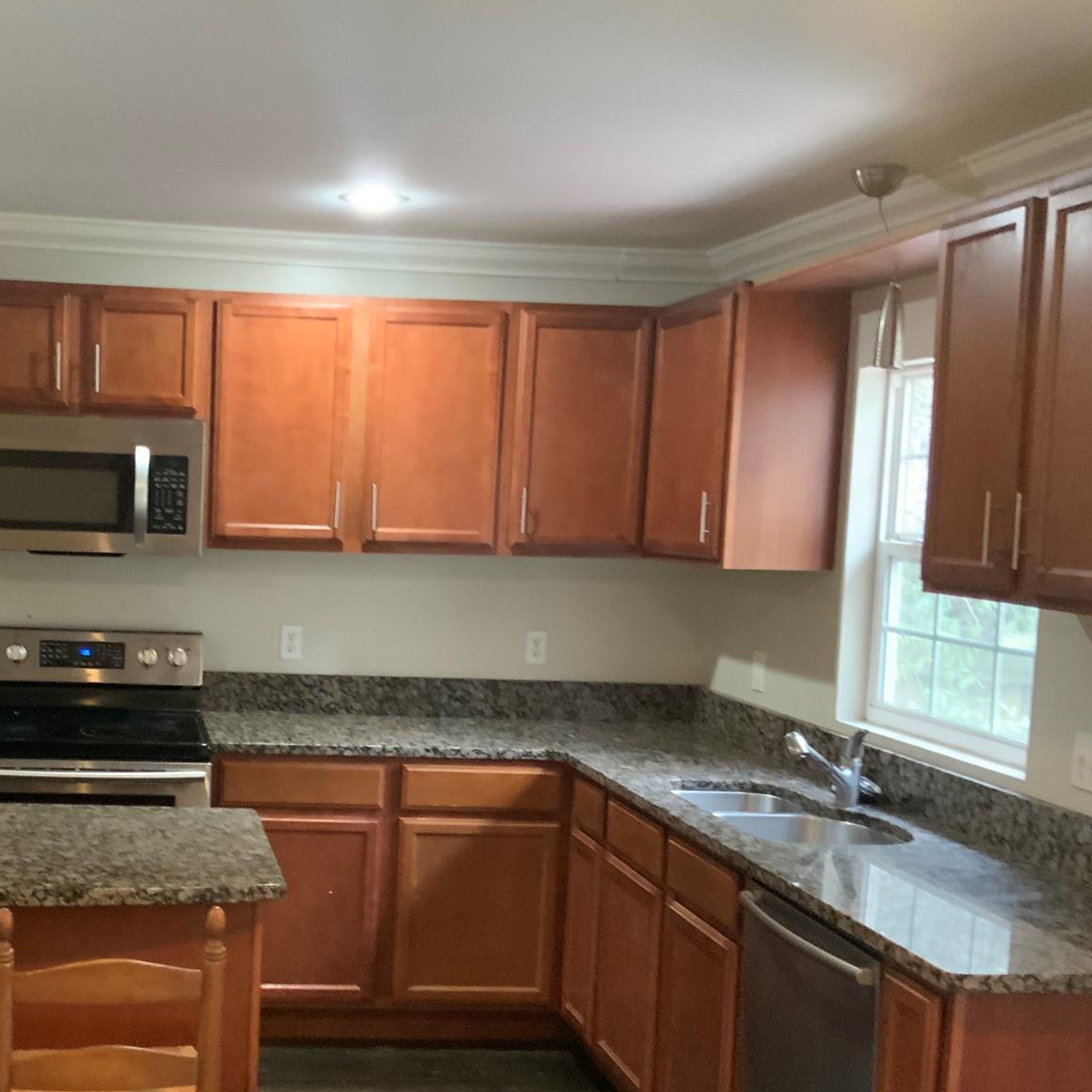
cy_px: 681
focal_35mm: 45
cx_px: 271
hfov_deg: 36.7
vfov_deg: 37.3
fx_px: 1606
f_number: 1.8
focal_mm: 3
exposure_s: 1/30
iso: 250
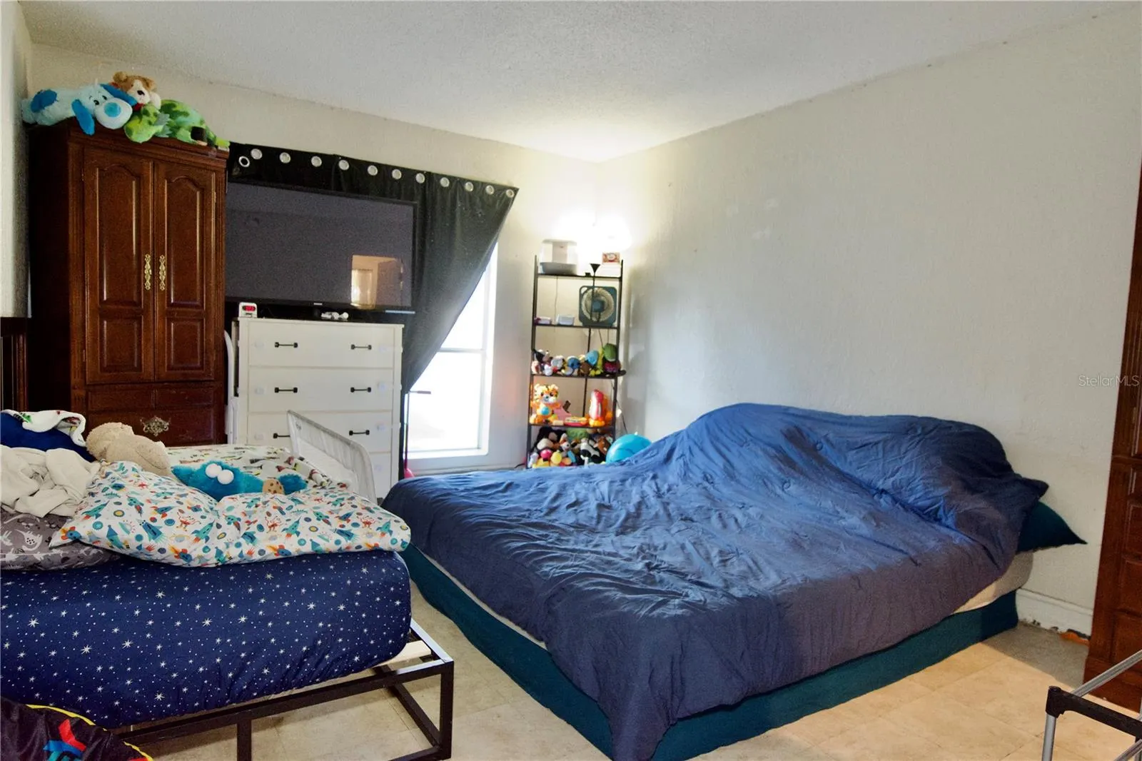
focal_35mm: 21
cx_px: 571
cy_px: 380
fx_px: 666
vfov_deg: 59.5
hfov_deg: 81.2
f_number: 4
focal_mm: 14
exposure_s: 1/60
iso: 2000
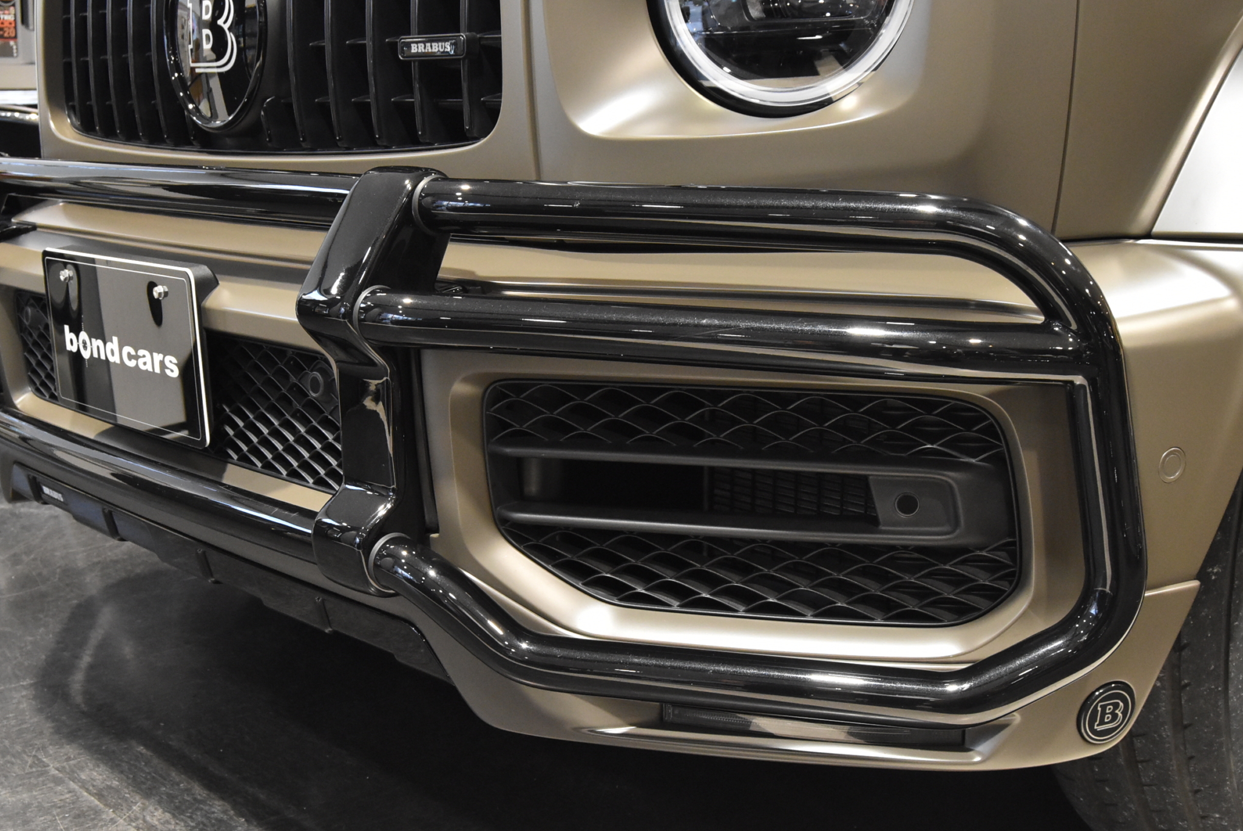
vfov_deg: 29.8
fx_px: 1555
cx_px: 612
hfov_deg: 43.6
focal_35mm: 45
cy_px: 503
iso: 2500
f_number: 8
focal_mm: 24
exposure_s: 1/40
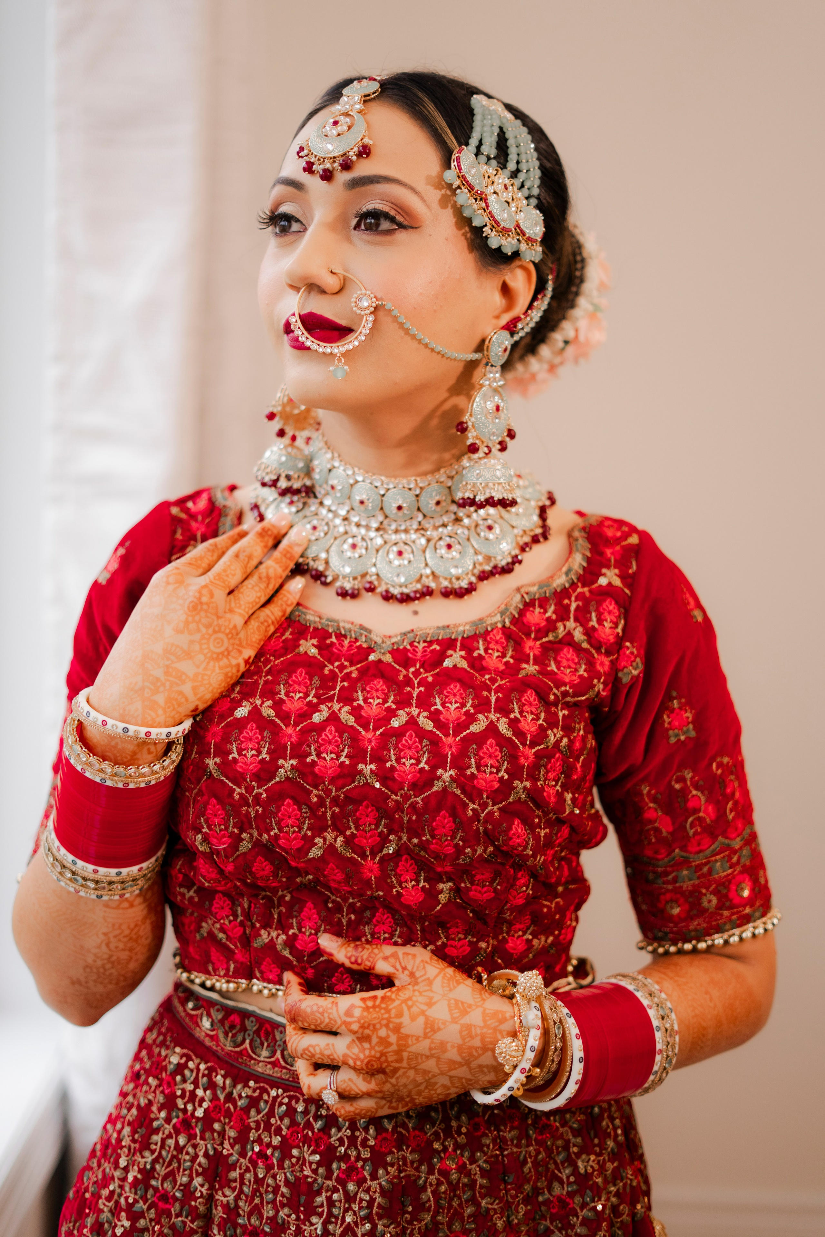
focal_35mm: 50
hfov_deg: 27.0
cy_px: 618
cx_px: 412
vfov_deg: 39.6
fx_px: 1719
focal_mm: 50
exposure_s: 1/200
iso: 800
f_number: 1.8
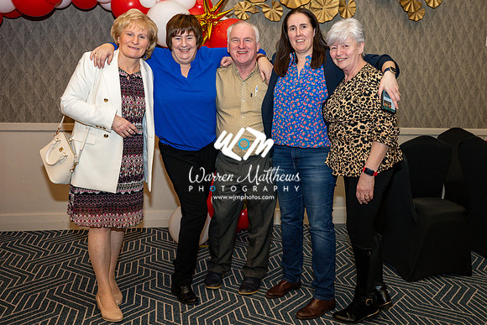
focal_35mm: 36
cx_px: 262
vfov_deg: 36.7
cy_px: 129
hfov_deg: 53.0
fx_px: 488
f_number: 3.5
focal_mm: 28.5
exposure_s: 1/125
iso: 500
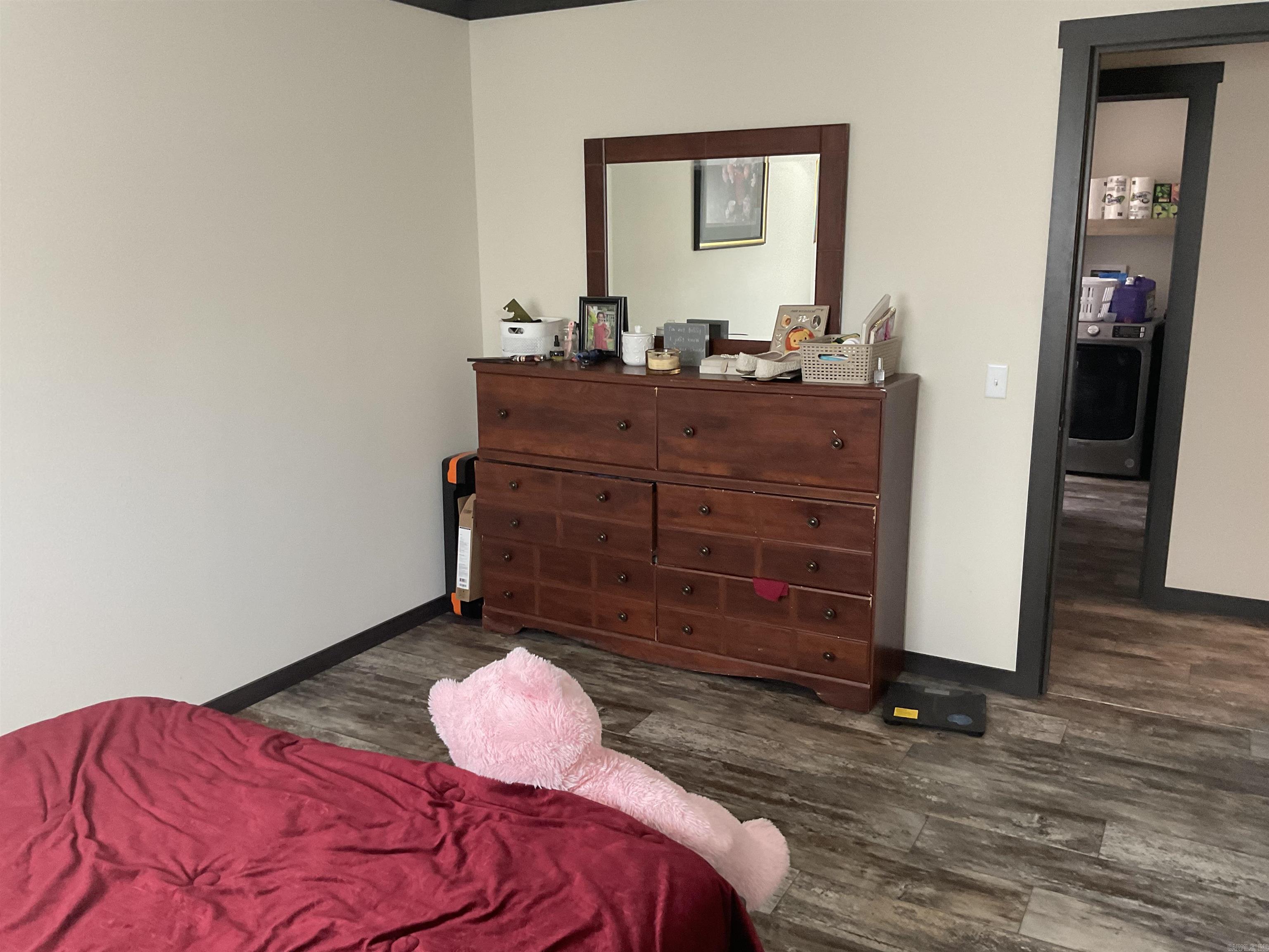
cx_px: 634
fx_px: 1063
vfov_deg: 48.2
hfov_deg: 61.7
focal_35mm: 29
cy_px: 476
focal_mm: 3
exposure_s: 1/60
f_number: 1.8
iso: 125
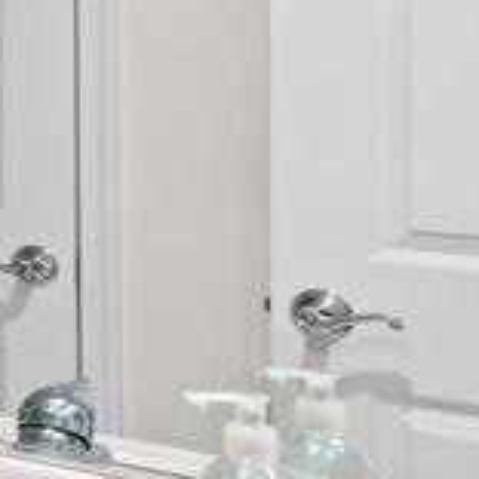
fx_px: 1393
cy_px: 103
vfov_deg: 19.3
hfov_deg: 11.8
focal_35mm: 89
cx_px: -909
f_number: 5.6
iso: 800
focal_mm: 16
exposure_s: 1/2
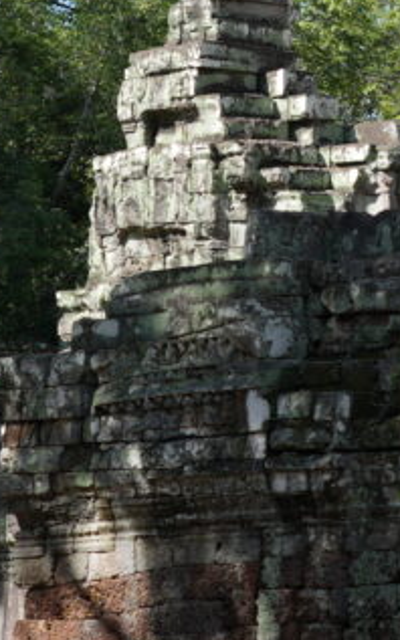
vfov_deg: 10.7
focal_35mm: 194
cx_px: 681
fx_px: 3385
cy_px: -19
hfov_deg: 6.6
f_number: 6.3
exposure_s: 1/160
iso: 100
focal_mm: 59
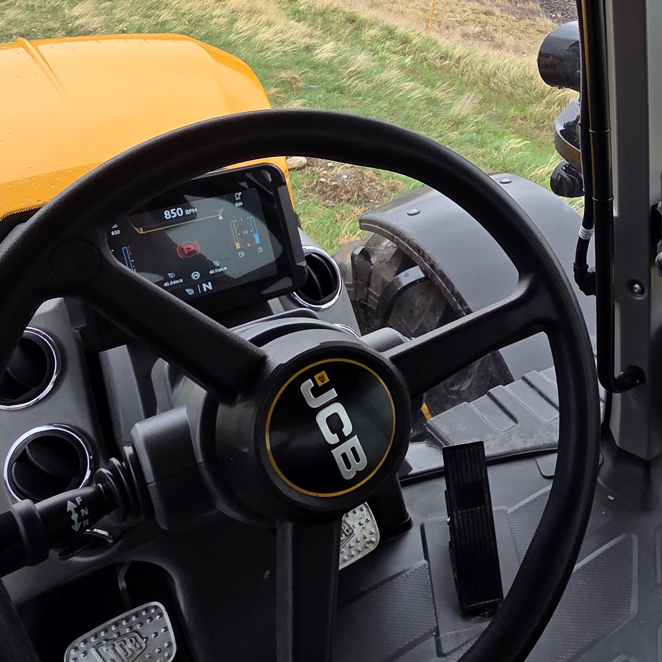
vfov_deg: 51.0
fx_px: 671
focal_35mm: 31
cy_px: 190
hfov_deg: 49.4
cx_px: 532
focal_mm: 2.2
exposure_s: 1/485
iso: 50
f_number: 2.2
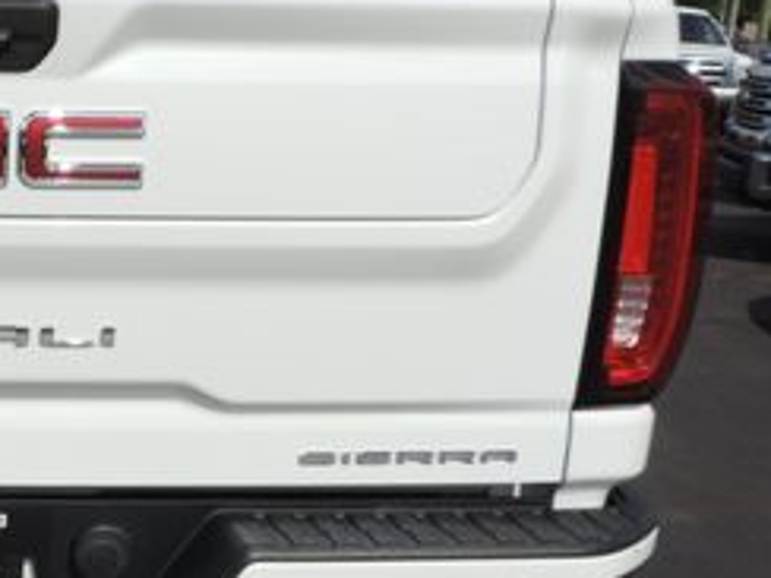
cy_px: 363
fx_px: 1403
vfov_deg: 23.2
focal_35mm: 63
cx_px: -85
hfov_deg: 27.9
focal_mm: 4.3
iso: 80
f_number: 4.2
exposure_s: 1/1250
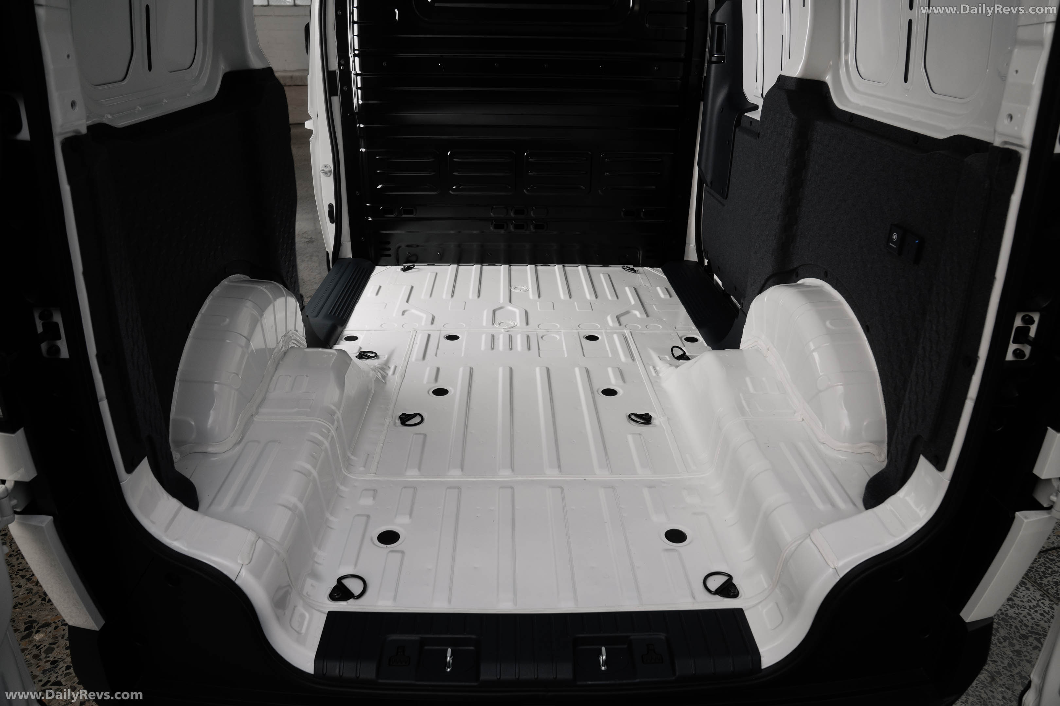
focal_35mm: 24
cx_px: 530
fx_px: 707
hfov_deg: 73.7
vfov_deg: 53.1
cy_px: 353
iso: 400
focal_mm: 24
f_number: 6.3
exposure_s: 1/50
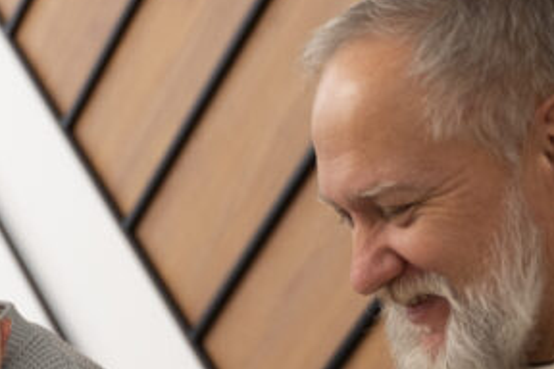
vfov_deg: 10.1
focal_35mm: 135
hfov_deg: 14.7
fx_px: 2077
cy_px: 397
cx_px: -96
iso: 1250
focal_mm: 38
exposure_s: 1/250
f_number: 2.8
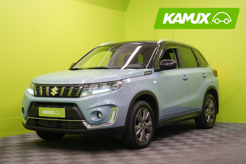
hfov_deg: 32.9
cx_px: 123
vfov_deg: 22.3
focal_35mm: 61
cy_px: 82
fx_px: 417
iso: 400
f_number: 5.6
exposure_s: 1/25
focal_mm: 61
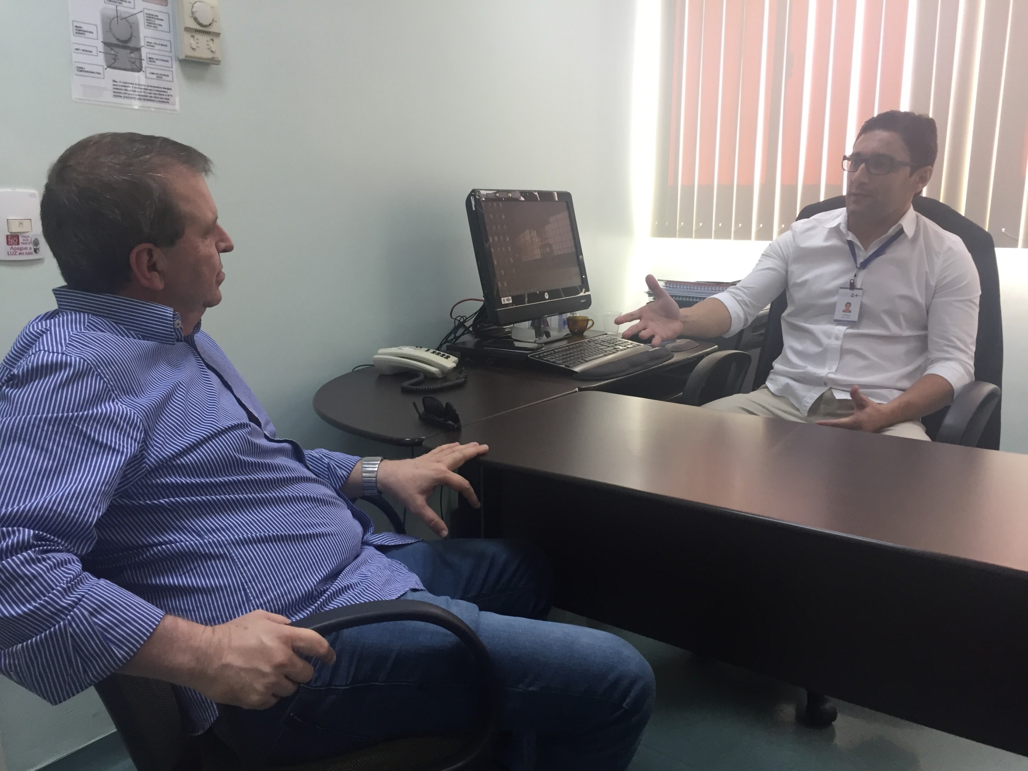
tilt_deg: -13.3
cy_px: 386
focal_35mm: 29
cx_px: 514
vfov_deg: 48.2
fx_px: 861
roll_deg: -1.1
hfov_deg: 61.7
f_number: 2.2
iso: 32
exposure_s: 1/30
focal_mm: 4.15
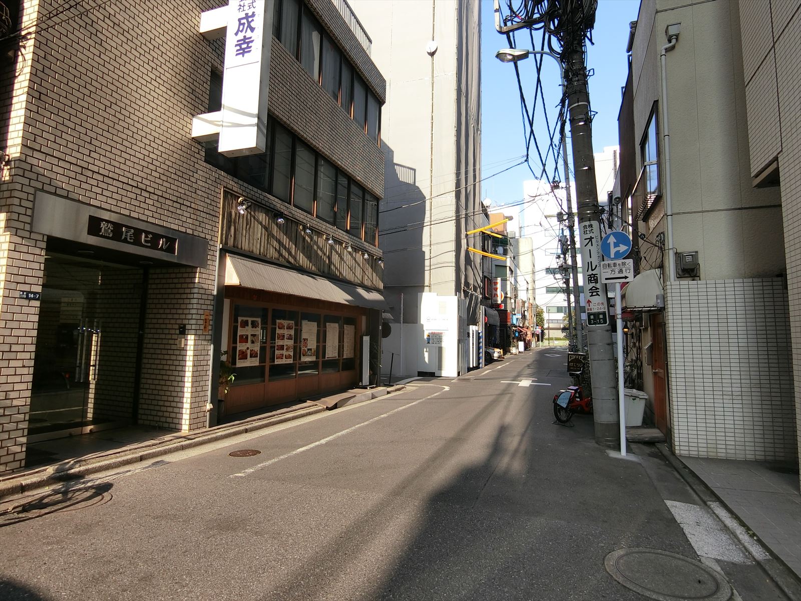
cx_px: 400
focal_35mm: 19
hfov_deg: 84.7
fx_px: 440
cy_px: 300
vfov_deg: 68.7
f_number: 2.7
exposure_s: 1/640
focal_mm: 4.06
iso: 80
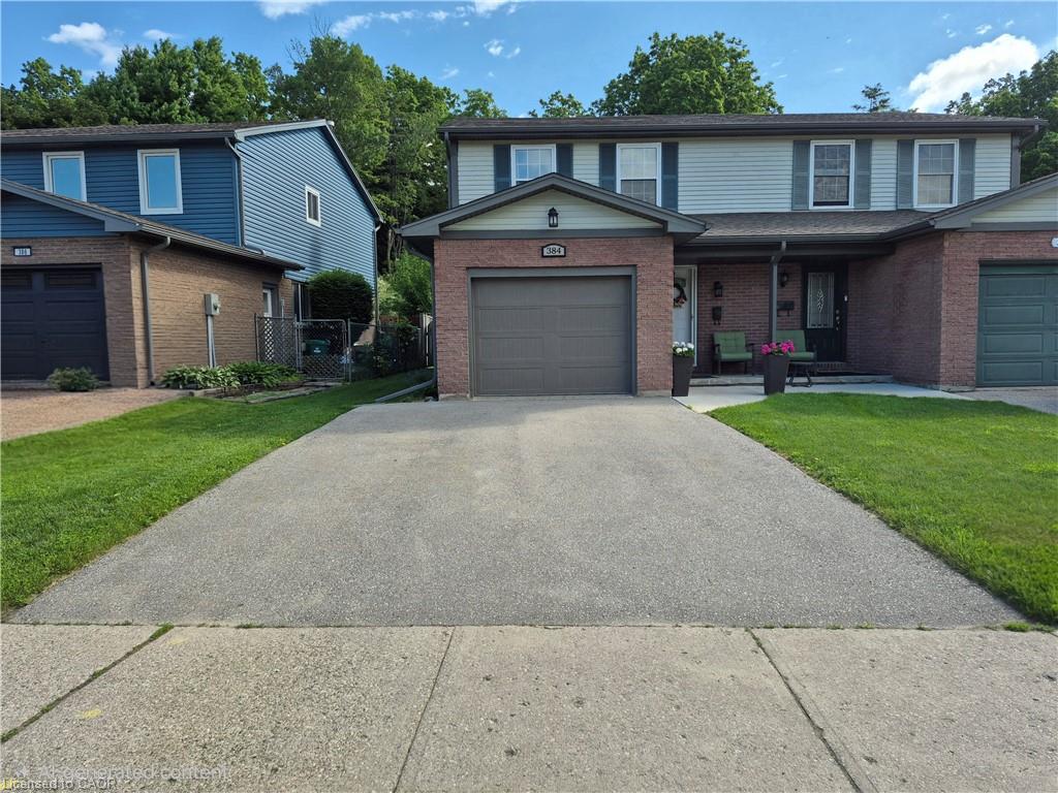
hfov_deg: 73.9
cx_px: 529
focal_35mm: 23
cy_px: 396
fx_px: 703
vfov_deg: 58.9
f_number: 1.8
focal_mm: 5.4
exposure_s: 1/1429
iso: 25
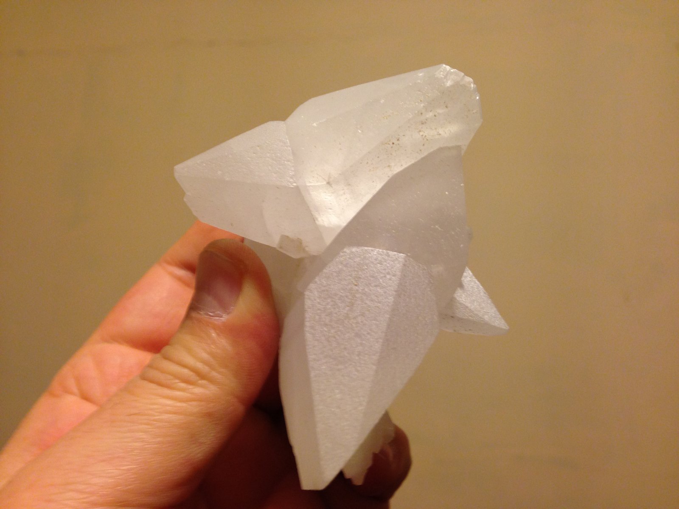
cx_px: 340
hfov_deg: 55.4
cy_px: 254
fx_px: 647
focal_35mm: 33
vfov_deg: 42.9
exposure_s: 1/20
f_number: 2.4
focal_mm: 4.12
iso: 80
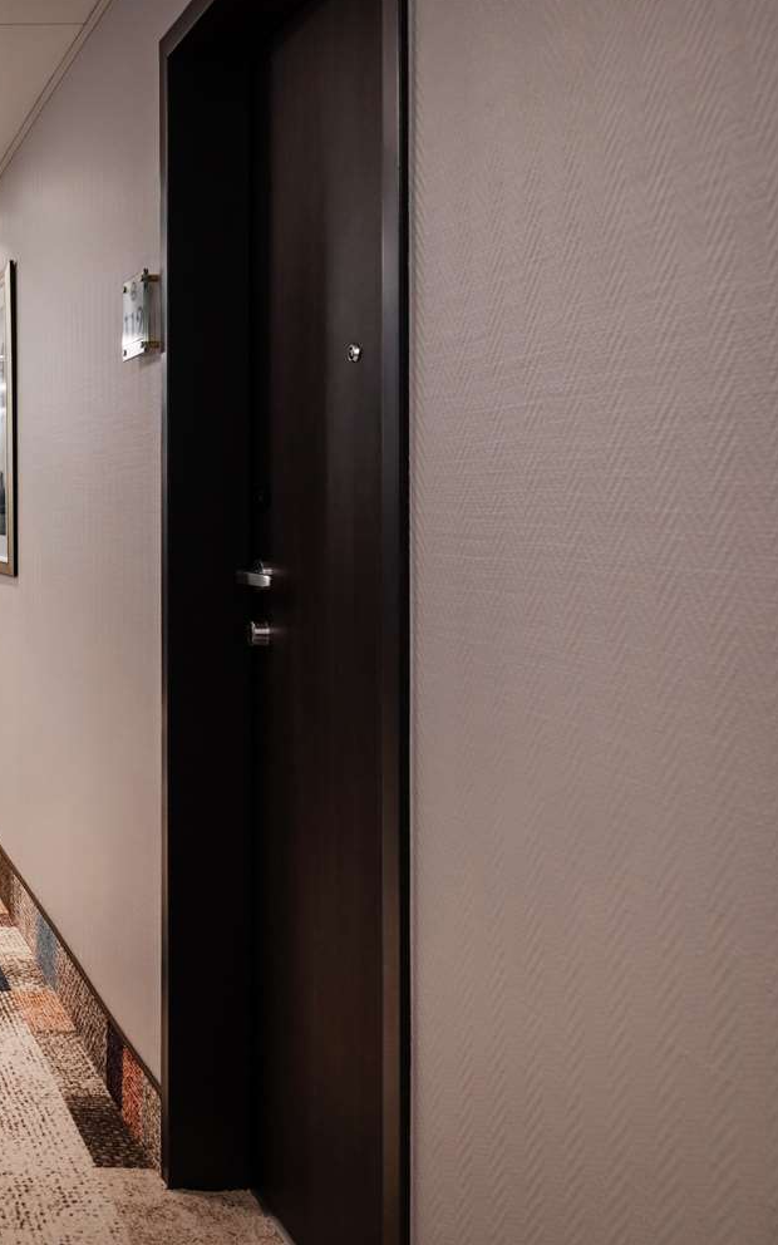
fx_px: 1255
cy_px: 619
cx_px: -161
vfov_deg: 52.7
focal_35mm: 37
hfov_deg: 29.5
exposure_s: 1/5
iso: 640
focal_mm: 24
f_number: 9
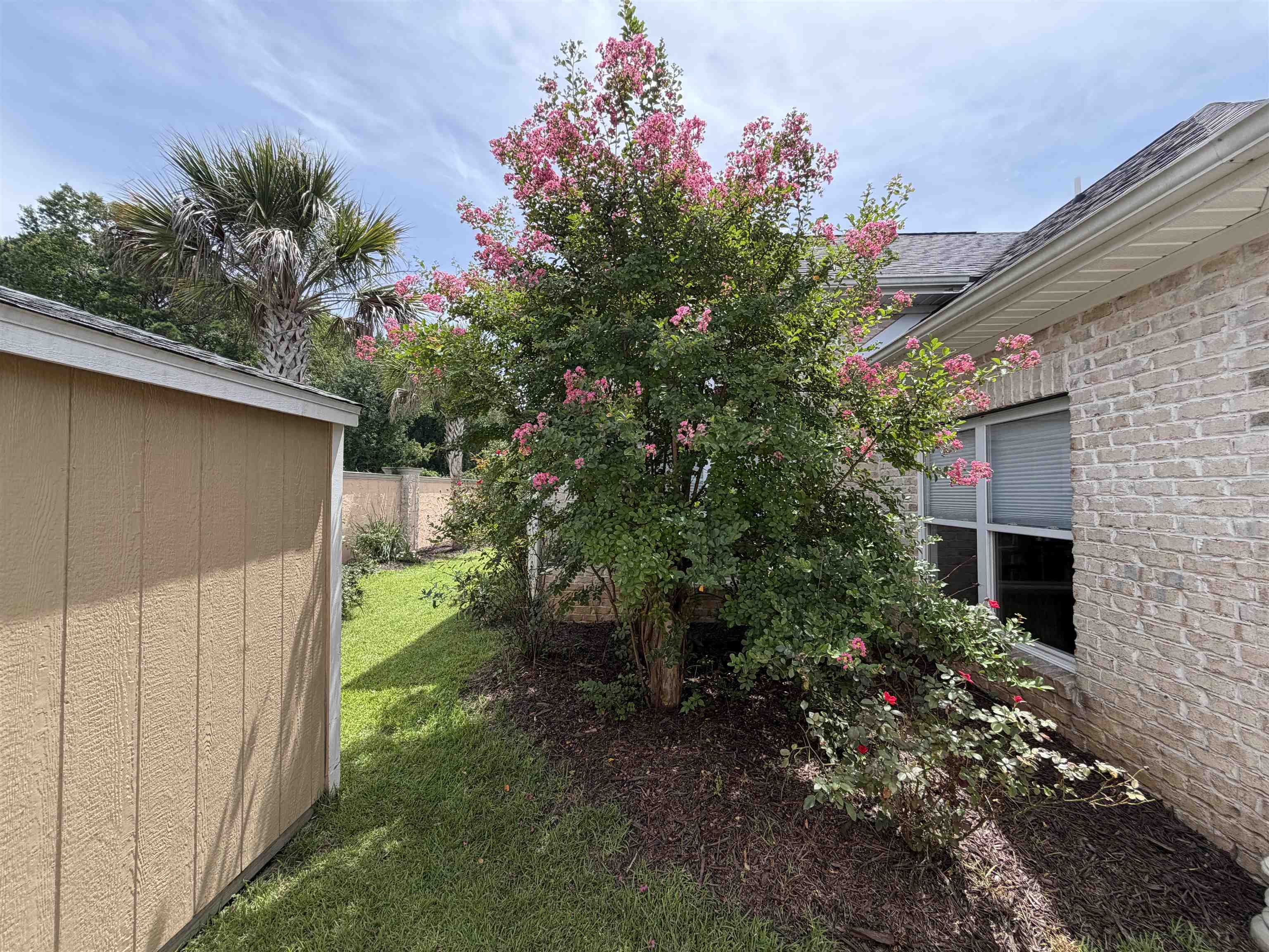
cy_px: 476
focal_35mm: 14
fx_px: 513
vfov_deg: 85.7
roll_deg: +0.1
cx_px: 634
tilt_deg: +1.8
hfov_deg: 102.1
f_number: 2.2
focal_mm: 2.22
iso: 40
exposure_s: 1/686
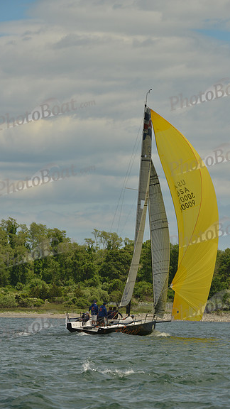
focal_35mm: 253
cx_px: 132
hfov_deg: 4.8
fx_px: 2743
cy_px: 205
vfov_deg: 8.5
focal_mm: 240
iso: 200
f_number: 8
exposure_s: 1/800
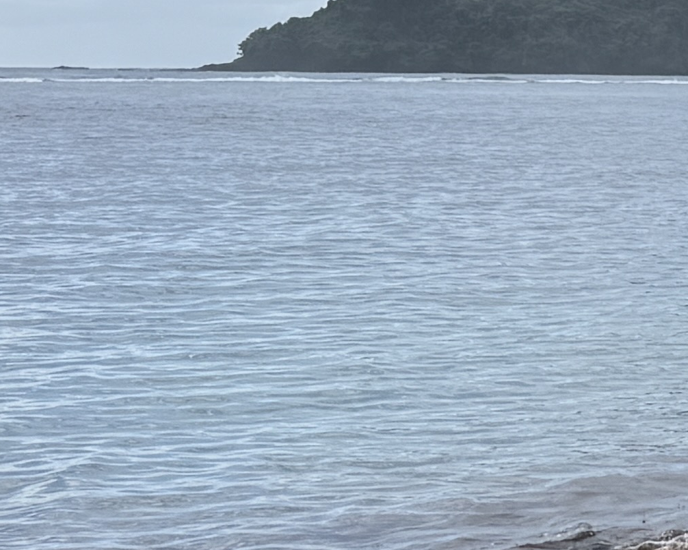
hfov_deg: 12.0
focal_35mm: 133
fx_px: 2708
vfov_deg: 11.6
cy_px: 268
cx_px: 1579
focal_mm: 6.76
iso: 80
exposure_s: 1/4950
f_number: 1.78
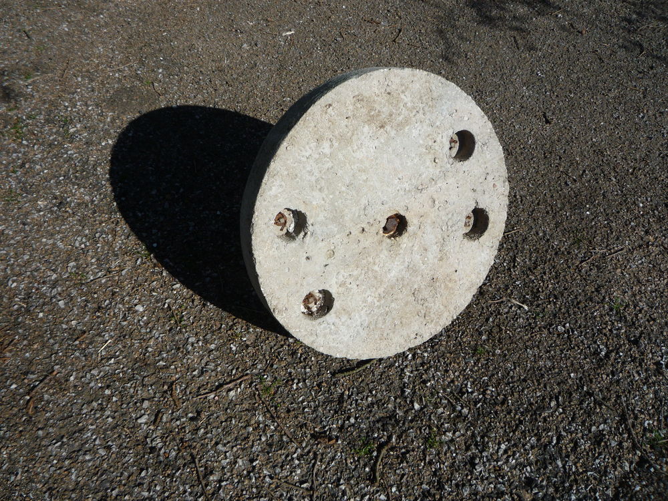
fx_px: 579
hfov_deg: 60.0
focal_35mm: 30
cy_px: 250
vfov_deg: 46.8
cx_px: 334
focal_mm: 5.2
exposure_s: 1/640
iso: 100
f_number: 5.6
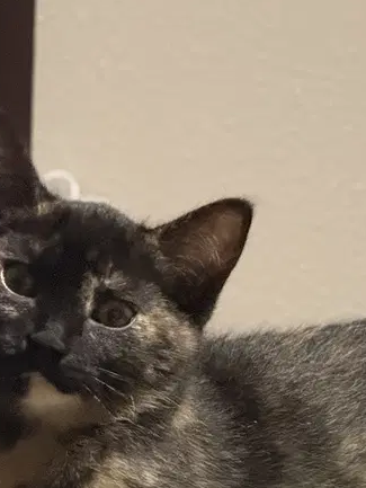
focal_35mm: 277
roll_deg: -2.5
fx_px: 3903
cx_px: 243
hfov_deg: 5.4
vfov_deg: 7.1
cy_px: 485
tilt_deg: -5.9
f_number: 2.8
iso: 1600
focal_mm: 15.66
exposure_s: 1/30
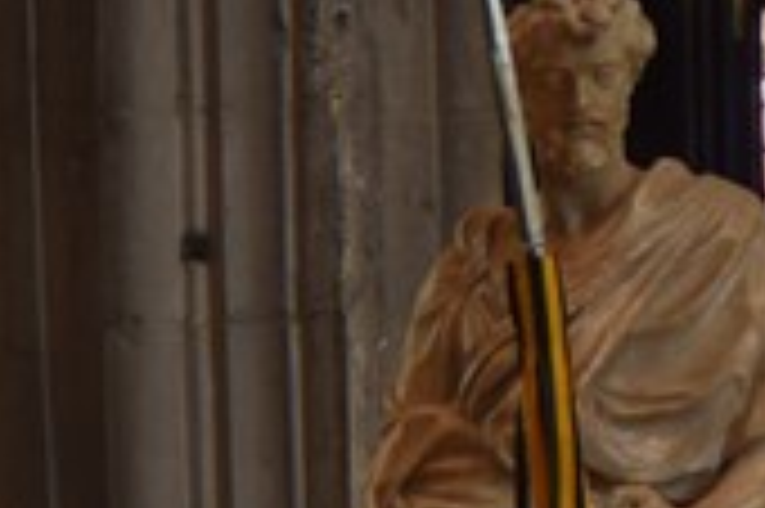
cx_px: -1161
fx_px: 9617
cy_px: 1167
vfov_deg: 3.0
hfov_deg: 4.4
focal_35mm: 453
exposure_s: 1/60
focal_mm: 50
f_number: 4.8
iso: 640
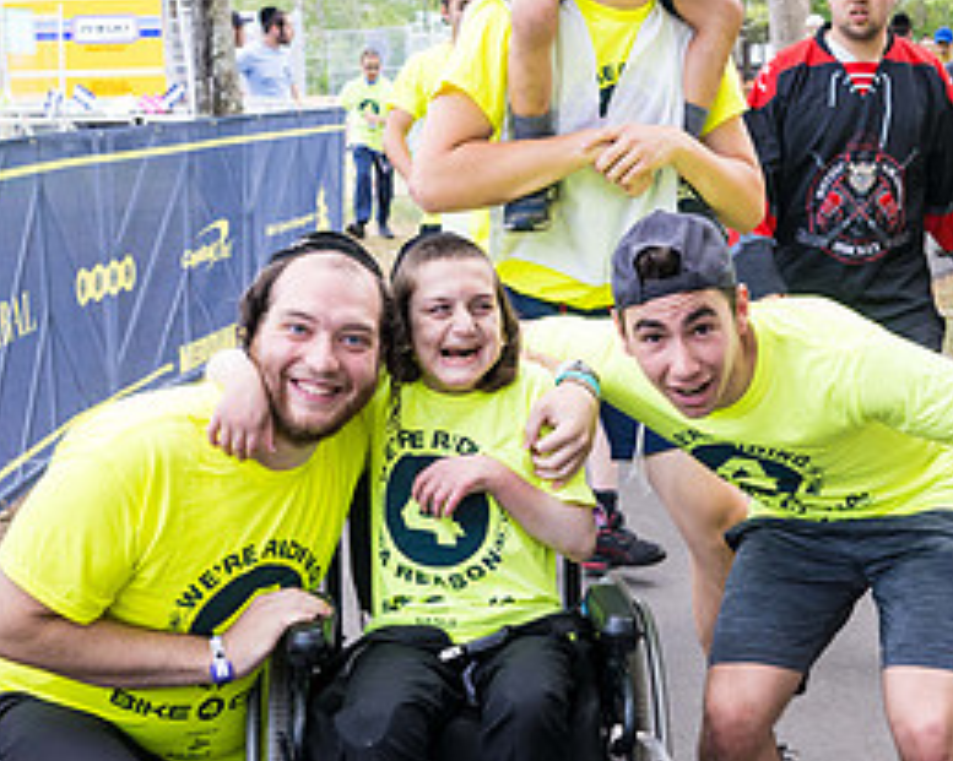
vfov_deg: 24.1
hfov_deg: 29.6
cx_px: 695
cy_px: 502
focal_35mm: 63
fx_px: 1776
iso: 800
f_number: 4
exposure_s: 1/500
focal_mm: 30
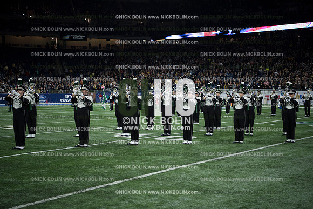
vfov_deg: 24.6
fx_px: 478
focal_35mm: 55
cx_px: 156
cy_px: 104
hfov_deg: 36.2
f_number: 2.8
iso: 1250
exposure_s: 1/1250
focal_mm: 55
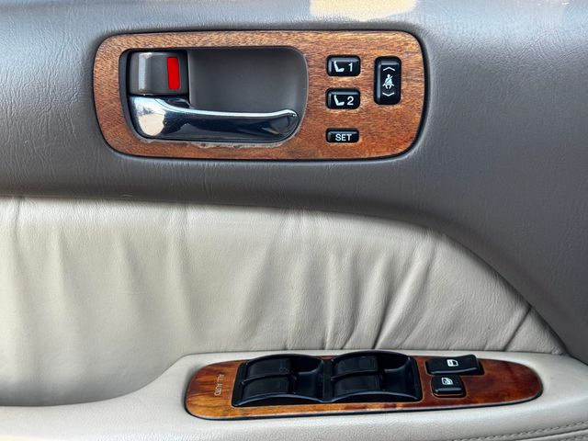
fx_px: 815
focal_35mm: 48
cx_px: 294
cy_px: 220
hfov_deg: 39.7
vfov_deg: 30.3
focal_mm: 6.76
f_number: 1.78
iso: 64
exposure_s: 1/394
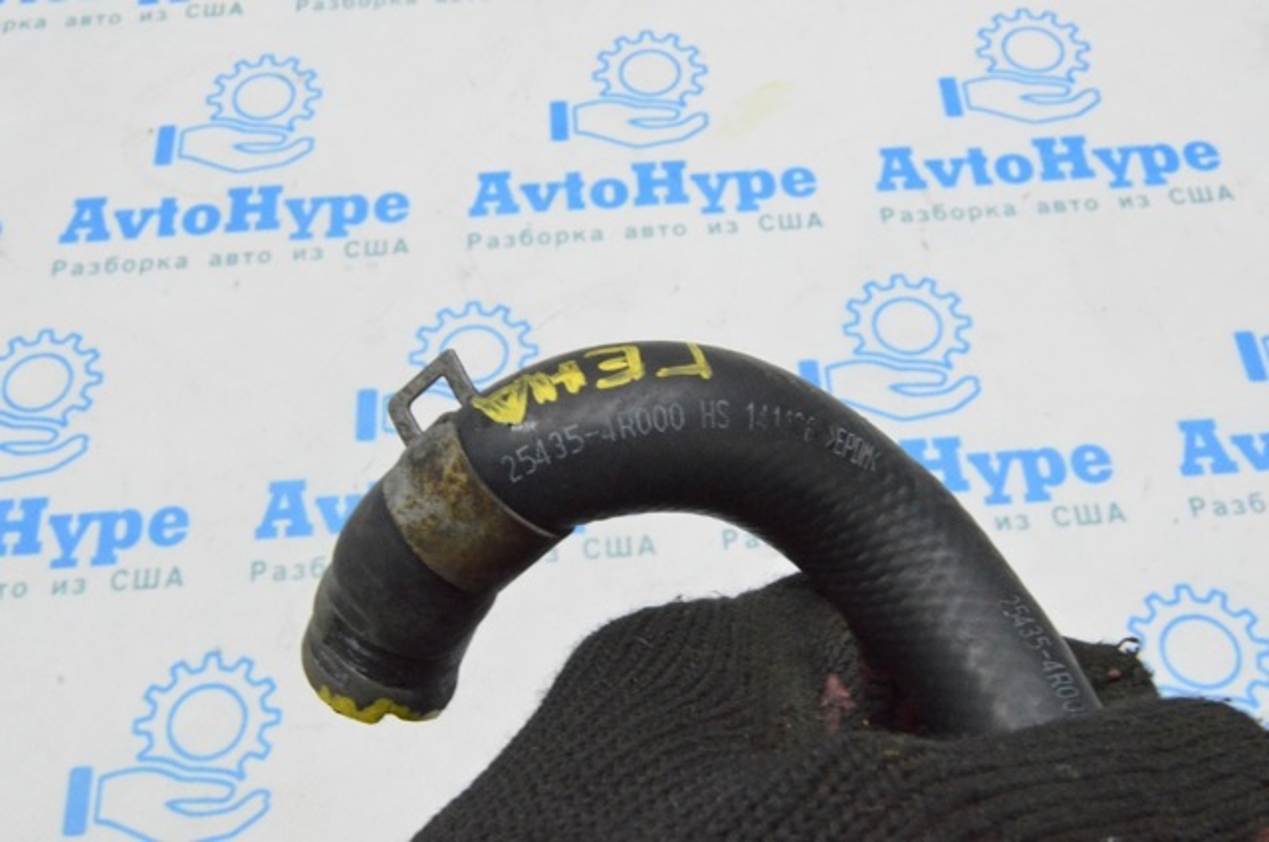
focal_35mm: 39
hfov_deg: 49.6
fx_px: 1373
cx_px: 634
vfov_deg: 34.1
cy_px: 421
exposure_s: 1/20
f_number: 20
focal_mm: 26
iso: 6400
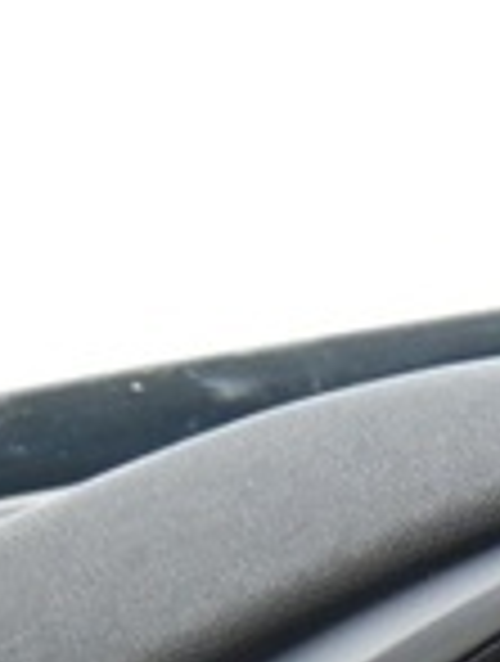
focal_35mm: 254
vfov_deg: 6.7
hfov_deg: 4.7
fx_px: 4871
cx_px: 2721
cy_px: 2306
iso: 2000
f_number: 4
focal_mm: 24
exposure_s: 1/15
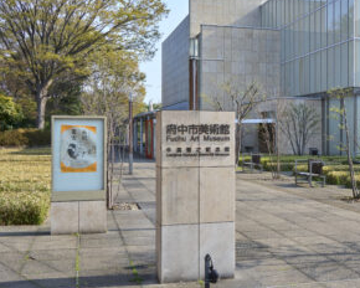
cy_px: 132
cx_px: 268
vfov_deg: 31.4
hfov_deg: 37.9
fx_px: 511
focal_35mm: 48
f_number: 11
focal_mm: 28
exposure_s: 1/250
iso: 800
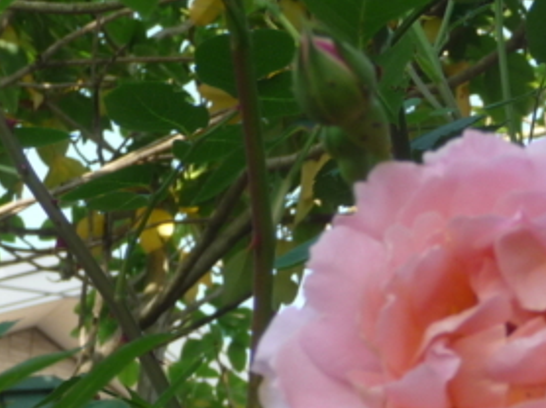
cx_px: 493
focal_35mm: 193
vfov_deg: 7.7
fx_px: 3042
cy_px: 375
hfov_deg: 10.2
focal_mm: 11.3
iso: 100
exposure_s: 1/125
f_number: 4.5
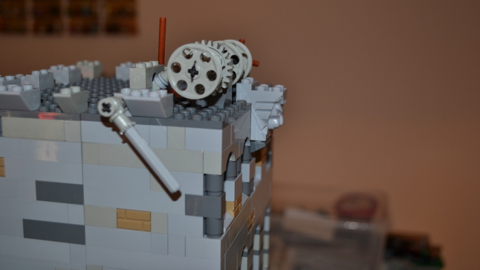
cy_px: 111
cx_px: 241
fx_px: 573
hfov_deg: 45.5
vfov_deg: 26.5
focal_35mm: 45
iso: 220
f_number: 4.5
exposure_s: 1/60
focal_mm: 28
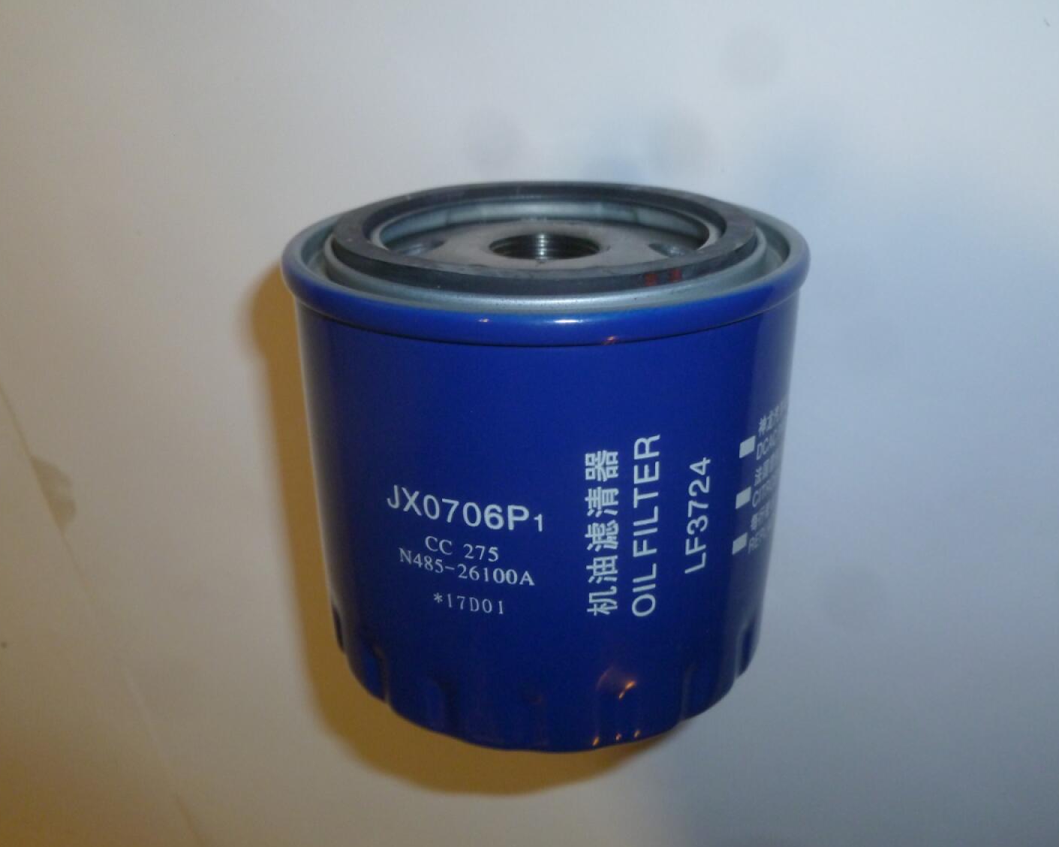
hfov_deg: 57.2
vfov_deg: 47.1
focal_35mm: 31
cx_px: 517
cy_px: 448
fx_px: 971
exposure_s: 1/30
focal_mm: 5
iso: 200
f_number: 3.3
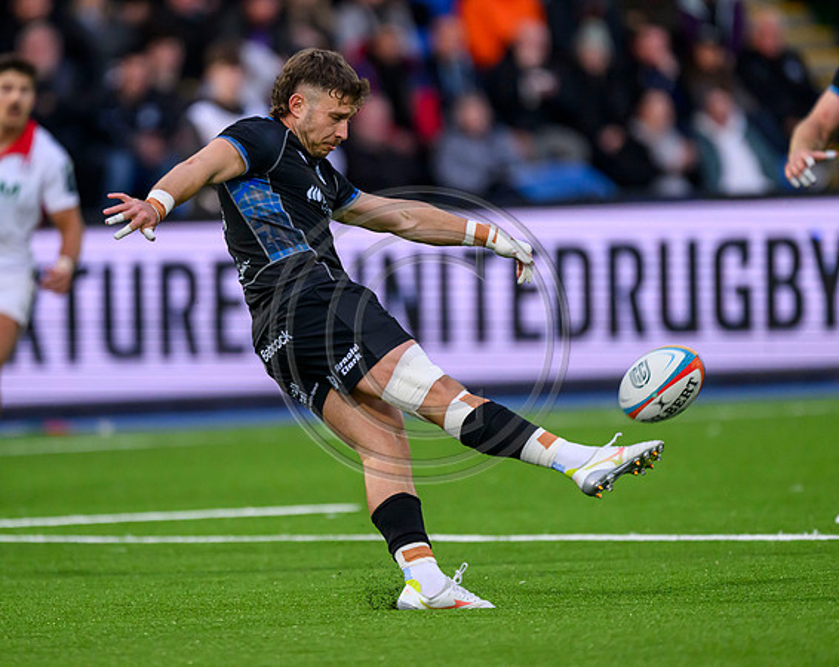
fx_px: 17531
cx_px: 275
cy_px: 291
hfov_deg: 2.7
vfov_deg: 2.2
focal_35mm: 708
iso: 2500
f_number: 4
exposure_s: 1/2000
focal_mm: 560
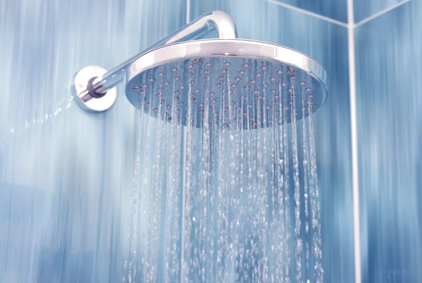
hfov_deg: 27.0
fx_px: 880
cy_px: 142
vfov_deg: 18.2
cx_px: 211
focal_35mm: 75
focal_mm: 50
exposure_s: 1/180
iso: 100
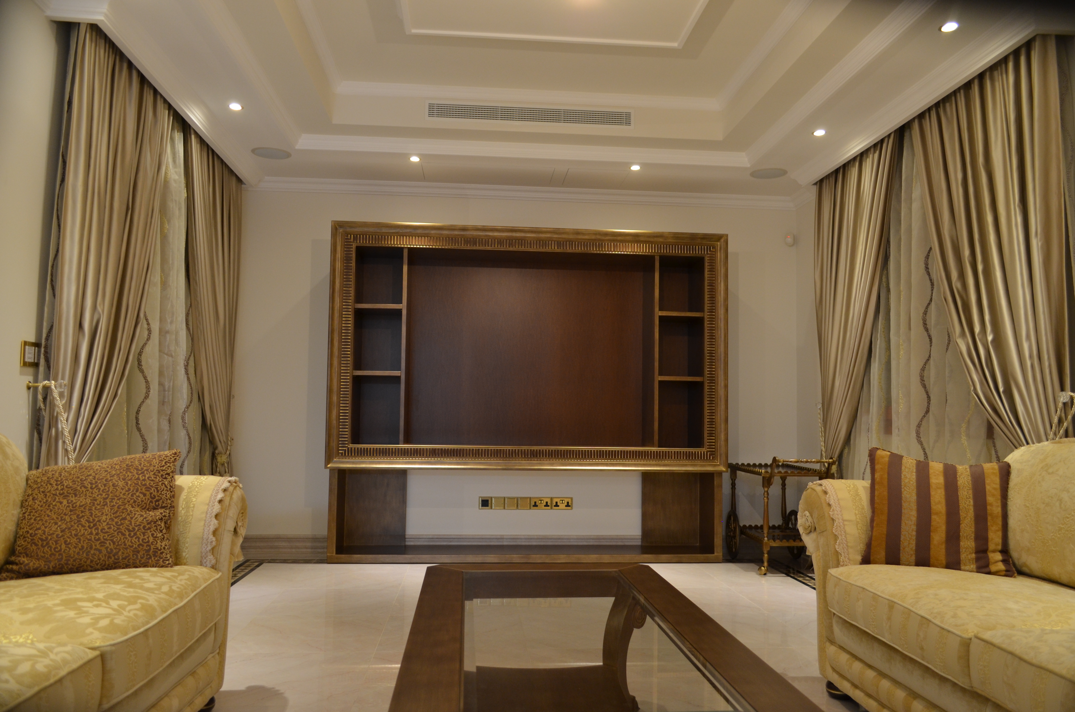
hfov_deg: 67.5
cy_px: 356
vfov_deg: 47.7
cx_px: 538
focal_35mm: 27
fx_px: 805
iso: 500
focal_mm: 18
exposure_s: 1/10
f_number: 4
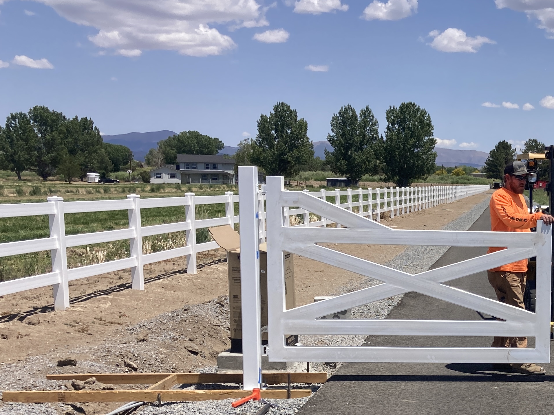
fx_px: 944
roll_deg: -0.1
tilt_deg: -5.7
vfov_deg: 24.5
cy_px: 324
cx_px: 582
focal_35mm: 59
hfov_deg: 30.0
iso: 25
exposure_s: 1/2857
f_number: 1.8
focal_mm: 3.99
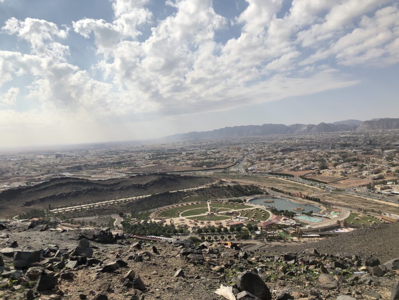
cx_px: 200
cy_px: 150
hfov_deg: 63.4
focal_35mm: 28
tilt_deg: -5.0
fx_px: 323
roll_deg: +4.0
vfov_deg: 49.7
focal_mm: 4
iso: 25
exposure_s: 1/6098
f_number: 1.8
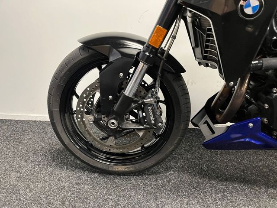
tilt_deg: -17.1
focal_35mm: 26
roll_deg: -4.6
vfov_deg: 53.1
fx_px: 208
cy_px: 104
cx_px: 138
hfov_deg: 67.3
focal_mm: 5.1
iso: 400
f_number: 1.6
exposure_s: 1/50
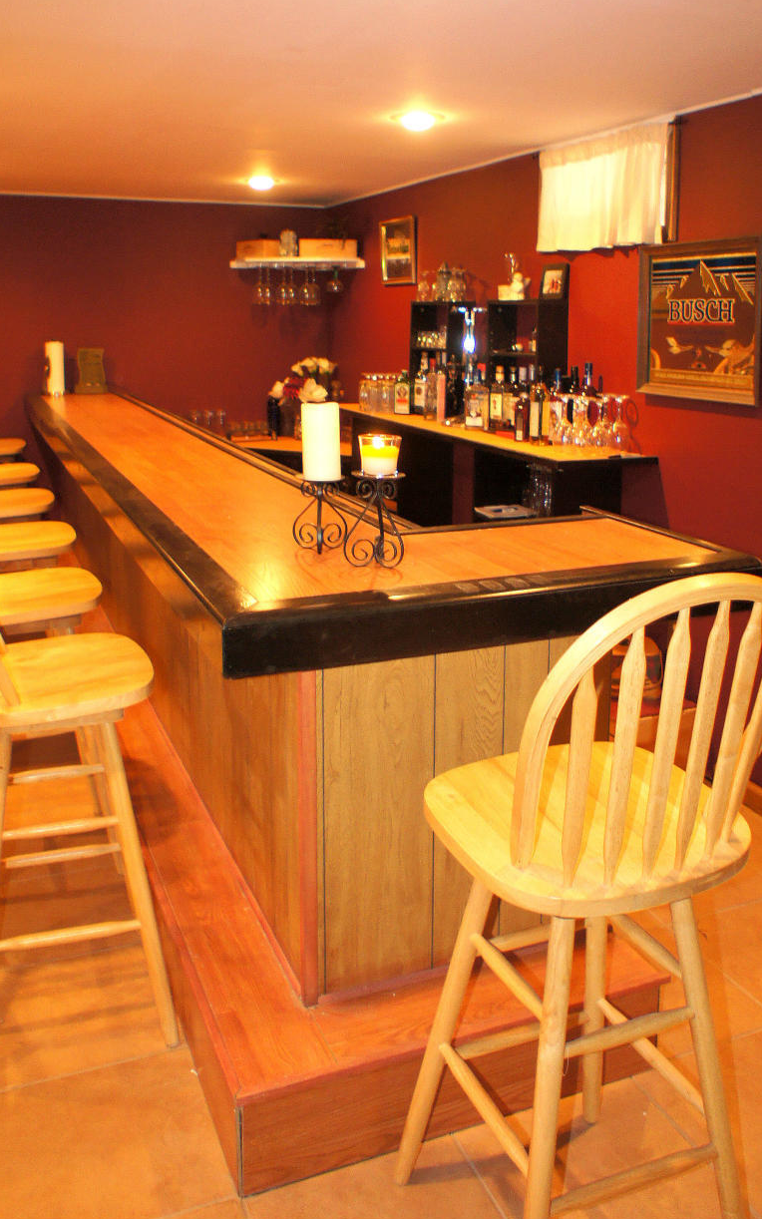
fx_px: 1329
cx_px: 374
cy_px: 451
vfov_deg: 48.8
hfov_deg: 32.0
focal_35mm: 40
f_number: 2.8
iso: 500
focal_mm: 16
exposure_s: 1/30
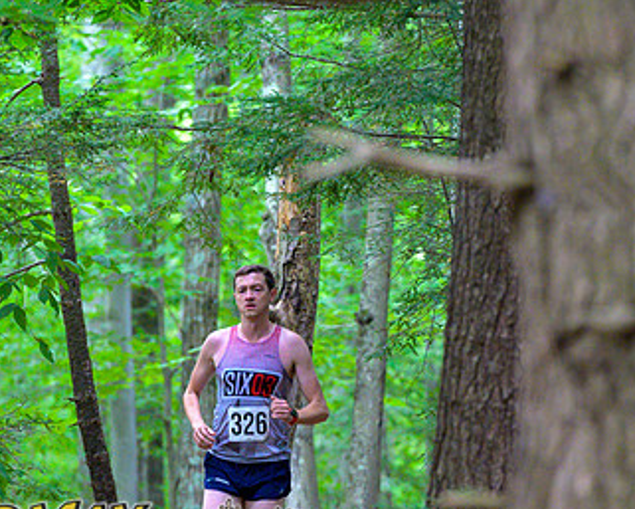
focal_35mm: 339
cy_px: 319
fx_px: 6373
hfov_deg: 5.7
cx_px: 423
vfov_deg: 4.6
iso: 8000
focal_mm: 200
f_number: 4
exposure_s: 1/200
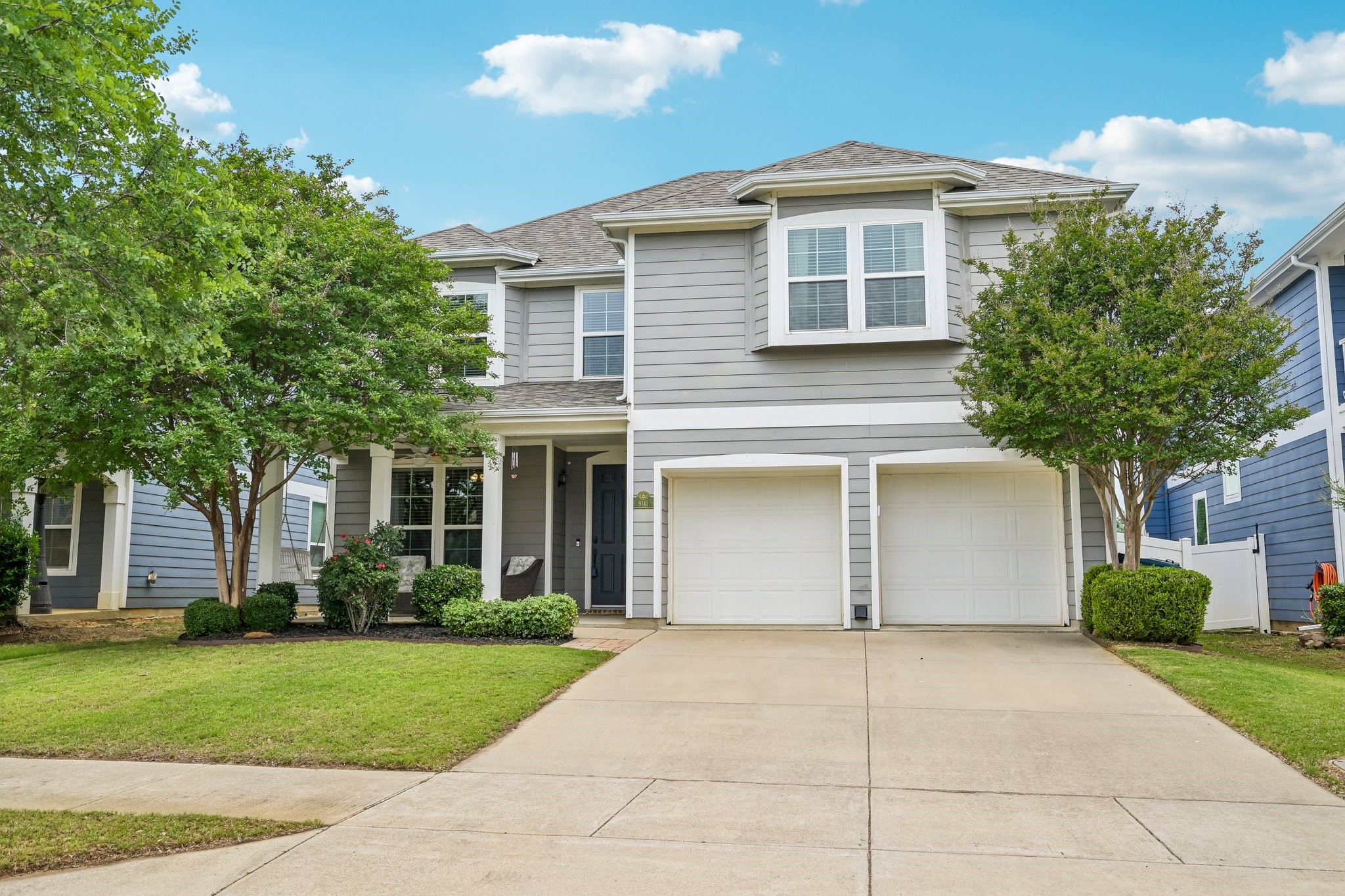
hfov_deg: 67.4
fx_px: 1009
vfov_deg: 47.9
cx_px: 672
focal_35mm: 27
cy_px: 448
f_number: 8
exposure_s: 1/800
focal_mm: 27
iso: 400
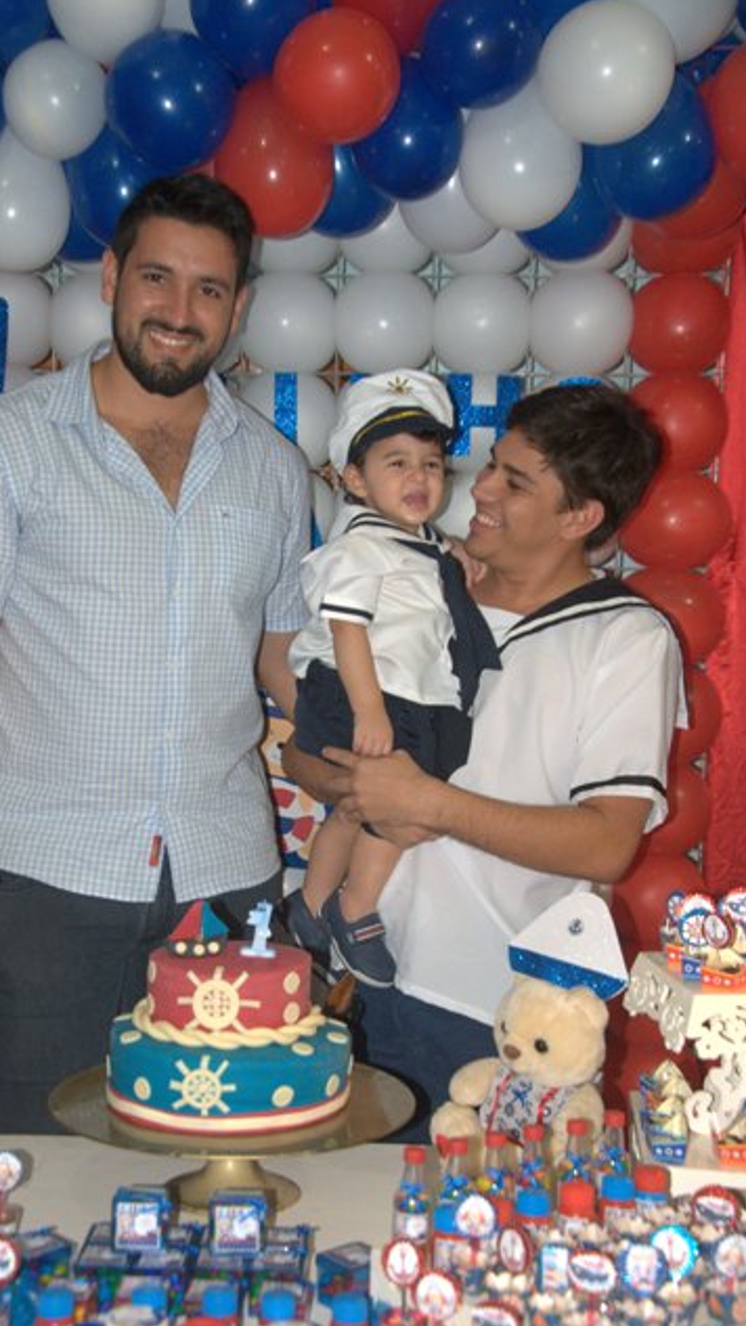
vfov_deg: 38.5
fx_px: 1899
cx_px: 310
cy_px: 664
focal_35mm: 54
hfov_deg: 22.2
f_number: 4.2
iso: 800
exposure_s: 1/60
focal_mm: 34
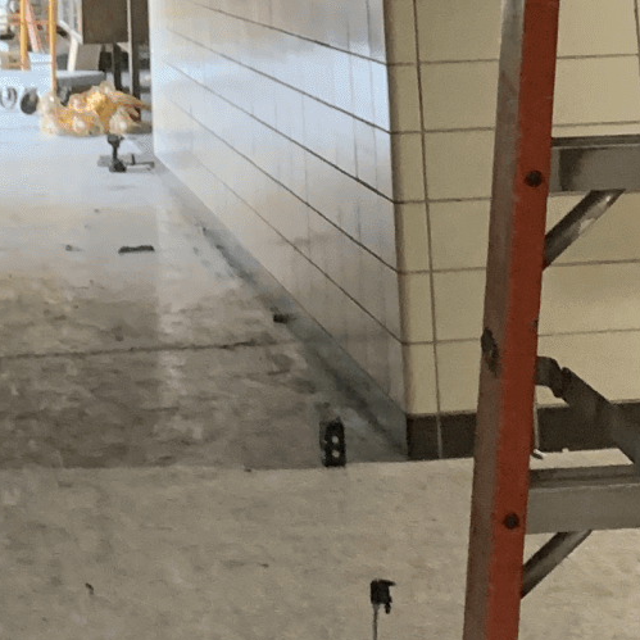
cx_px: 172
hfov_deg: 14.7
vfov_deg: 12.8
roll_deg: +3.1
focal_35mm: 118
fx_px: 2468
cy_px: -657
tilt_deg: +14.2
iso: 640
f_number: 1.8
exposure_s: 1/30
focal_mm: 4.25
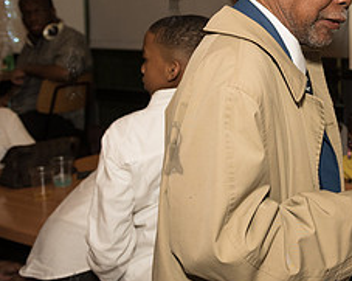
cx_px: 377
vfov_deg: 25.9
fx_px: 603
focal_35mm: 58
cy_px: 72
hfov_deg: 29.6
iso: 1250
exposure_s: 1/400
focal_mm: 24
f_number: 3.5
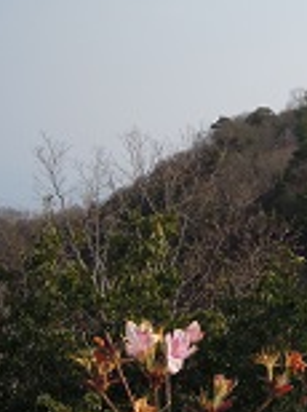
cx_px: 371
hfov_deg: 12.3
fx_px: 1387
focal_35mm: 117
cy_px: 300
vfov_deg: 16.8
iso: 160
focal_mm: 8.1
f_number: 4.5
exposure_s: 1/1250
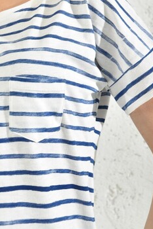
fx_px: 766
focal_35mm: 120
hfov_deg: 11.3
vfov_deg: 16.8
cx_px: -5
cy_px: 10
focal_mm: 56
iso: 100
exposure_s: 1/160
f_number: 7.1
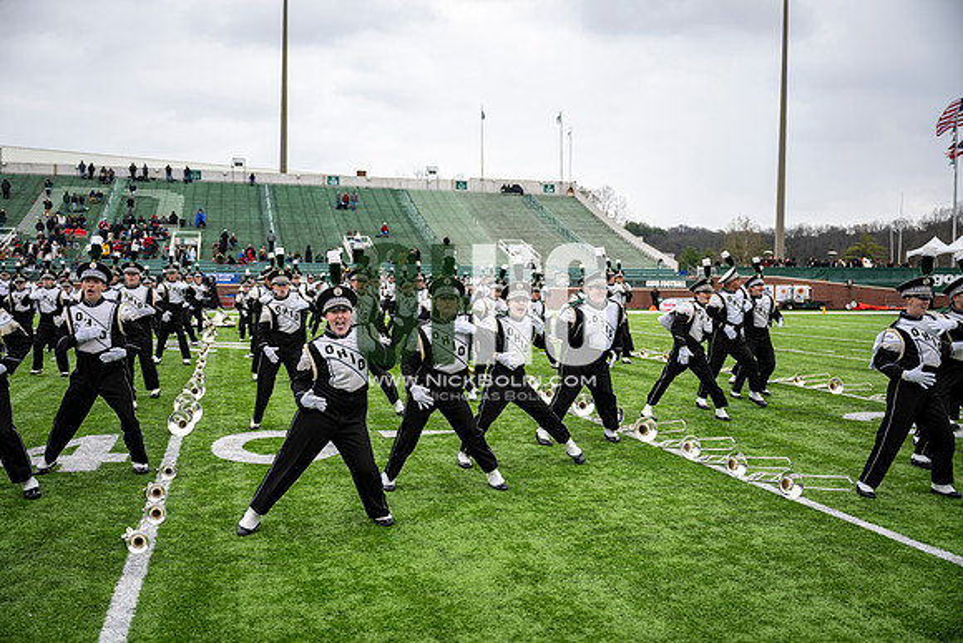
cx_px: 482
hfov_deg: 55.1
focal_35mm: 34
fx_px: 923
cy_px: 322
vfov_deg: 38.4
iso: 100
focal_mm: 34.5
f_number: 2.8
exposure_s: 1/500
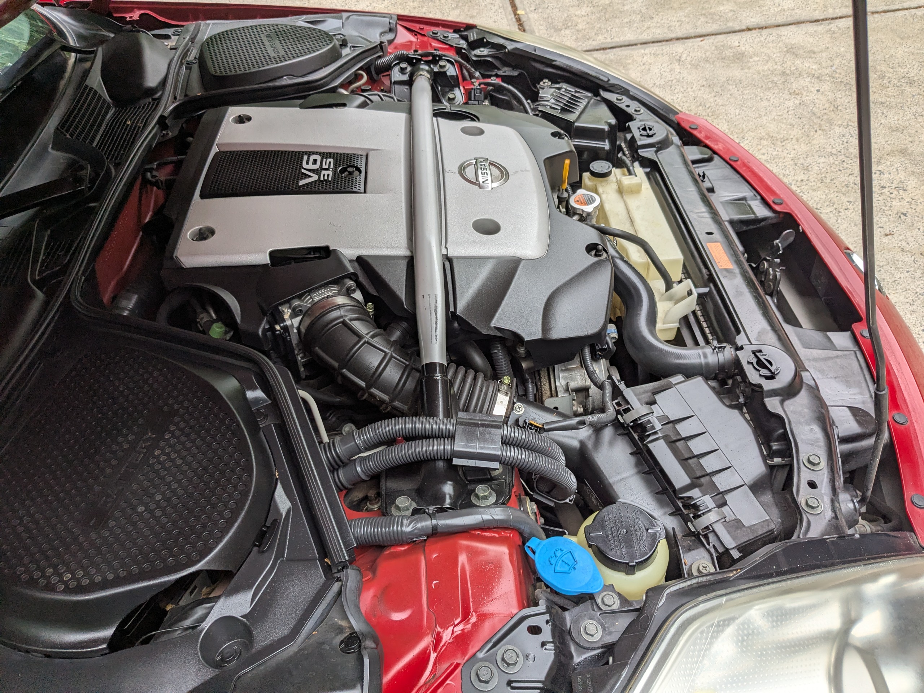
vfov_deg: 51.4
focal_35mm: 27
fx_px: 721
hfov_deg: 65.3
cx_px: 462
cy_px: 346
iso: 48
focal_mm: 4.38
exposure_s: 1/275
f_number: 1.73
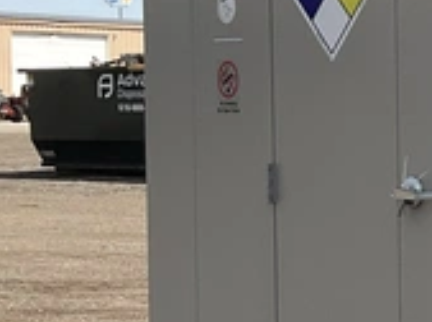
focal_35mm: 129
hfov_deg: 13.7
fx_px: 1606
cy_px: 201
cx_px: 772
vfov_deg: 11.4
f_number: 1.8
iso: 25
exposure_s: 1/2058
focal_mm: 3
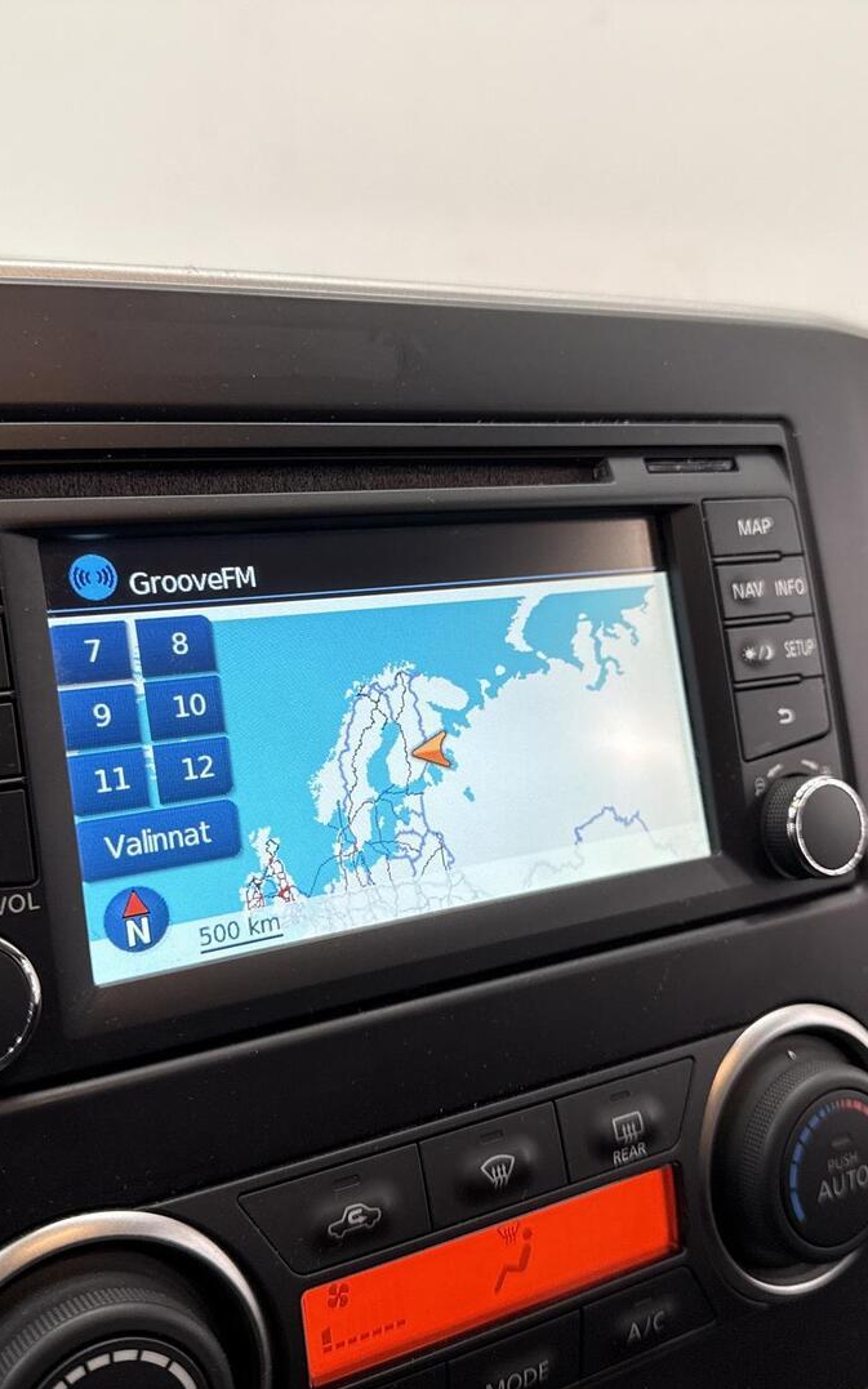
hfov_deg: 37.3
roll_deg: -5.8
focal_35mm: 34
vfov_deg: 56.7
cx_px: 435
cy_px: 695
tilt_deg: -18.8
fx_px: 1287
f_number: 1.78
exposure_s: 1/108
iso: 200
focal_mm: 6.76
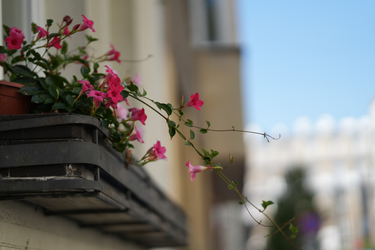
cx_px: 188
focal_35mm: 85
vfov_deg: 16.1
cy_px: 125
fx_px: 885
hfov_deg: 23.9
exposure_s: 1/4000
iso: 100
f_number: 1.4
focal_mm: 85
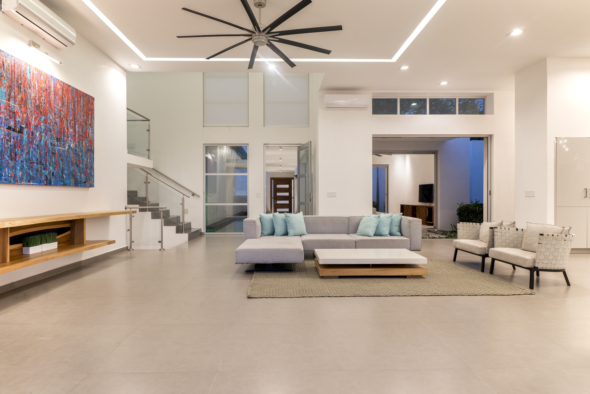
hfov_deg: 83.9
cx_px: 295
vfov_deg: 62.0
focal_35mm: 20
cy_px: 197
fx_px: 328
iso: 320
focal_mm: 20
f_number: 7.1
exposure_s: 1/1.67
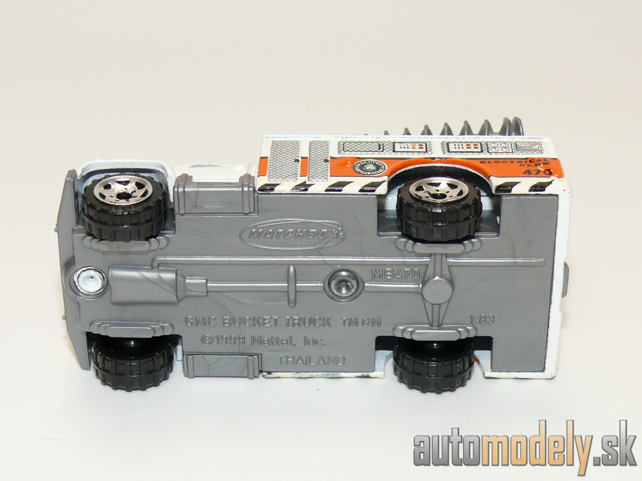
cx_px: 321
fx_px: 1502
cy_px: 240
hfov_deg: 24.1
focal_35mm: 81
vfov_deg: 18.2
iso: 100
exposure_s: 1/30
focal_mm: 11.9
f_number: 4
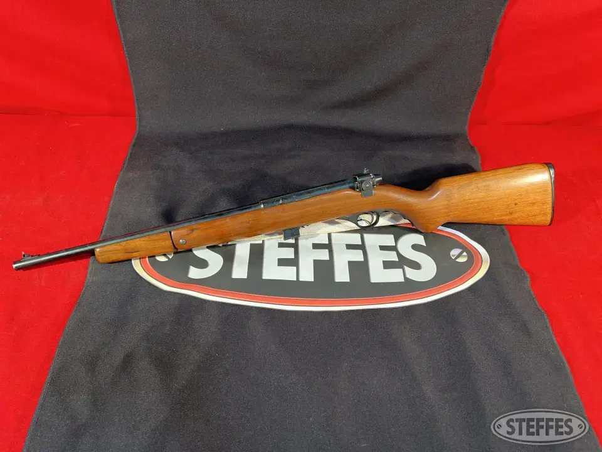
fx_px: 452
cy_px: 226
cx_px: 301
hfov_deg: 67.3
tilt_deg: -50.2
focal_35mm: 26
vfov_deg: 53.1
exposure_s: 1/120
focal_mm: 5.7
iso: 100
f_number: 1.5
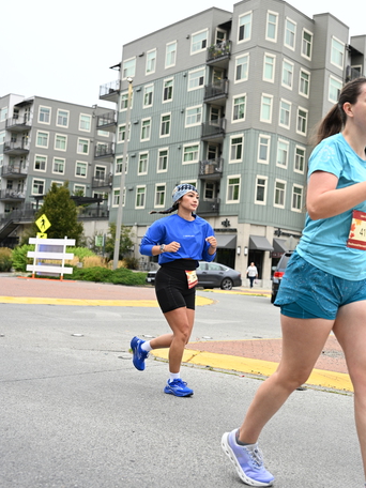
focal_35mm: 51
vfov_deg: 37.5
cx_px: 190
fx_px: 719
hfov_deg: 28.6
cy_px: 218
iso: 1600
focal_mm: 44
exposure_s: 1/800
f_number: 4
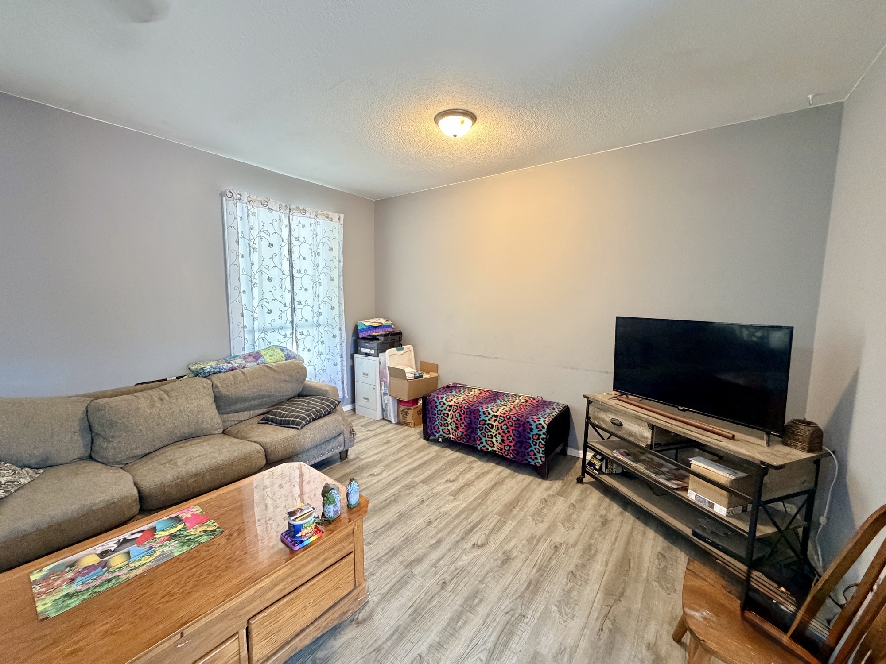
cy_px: 332
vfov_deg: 85.7
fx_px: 358
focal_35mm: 14
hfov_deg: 102.1
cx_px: 443
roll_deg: -0.3
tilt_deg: -5.9
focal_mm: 2.22
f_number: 2.2
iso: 500
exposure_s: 1/60
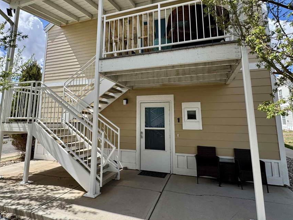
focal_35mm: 21
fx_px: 178
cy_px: 92
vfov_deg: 63.1
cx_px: 135
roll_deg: -0.2
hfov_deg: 78.8
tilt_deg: +8.8
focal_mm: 2.22
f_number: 2.2
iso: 40
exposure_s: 1/899
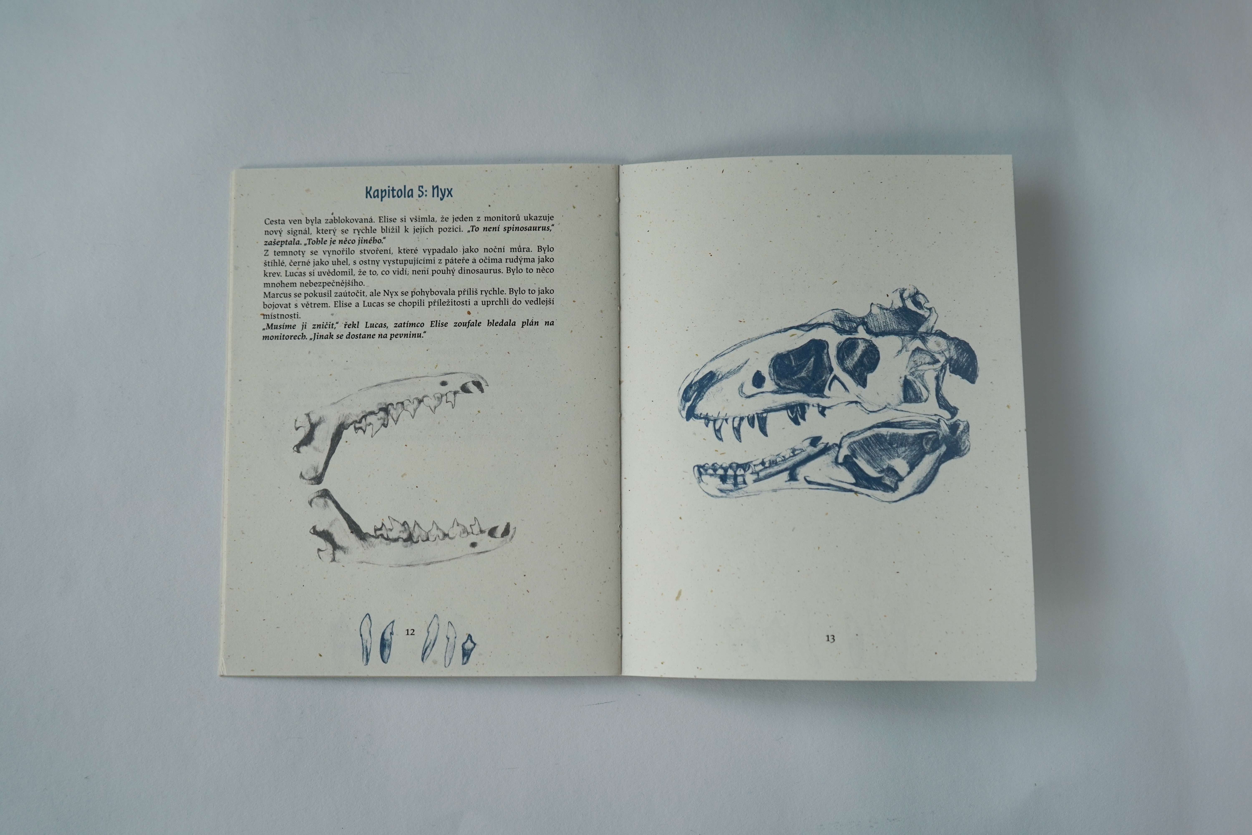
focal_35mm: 34
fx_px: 1182
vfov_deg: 38.9
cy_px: 418
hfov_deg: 55.8
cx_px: 626
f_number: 4
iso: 400
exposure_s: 1/640
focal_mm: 34
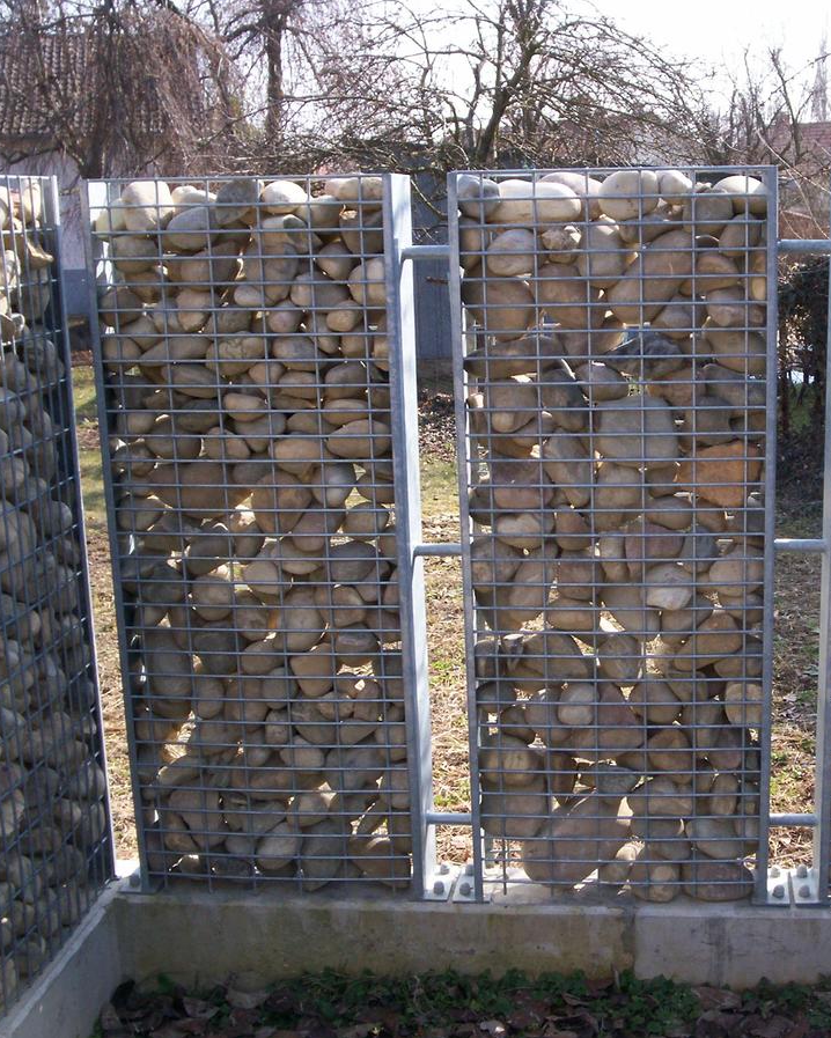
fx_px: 1444
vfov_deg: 39.5
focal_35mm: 47
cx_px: 589
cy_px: 520
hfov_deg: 31.7
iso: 100
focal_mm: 5.9
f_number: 4.5
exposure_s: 1/215
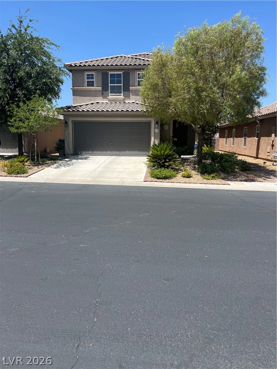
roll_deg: -0.7
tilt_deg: -8.8
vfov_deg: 67.3
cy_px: 184
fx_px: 277
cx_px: 138
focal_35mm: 26
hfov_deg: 53.1
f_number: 1.6
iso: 50
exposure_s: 1/2755
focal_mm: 5.1
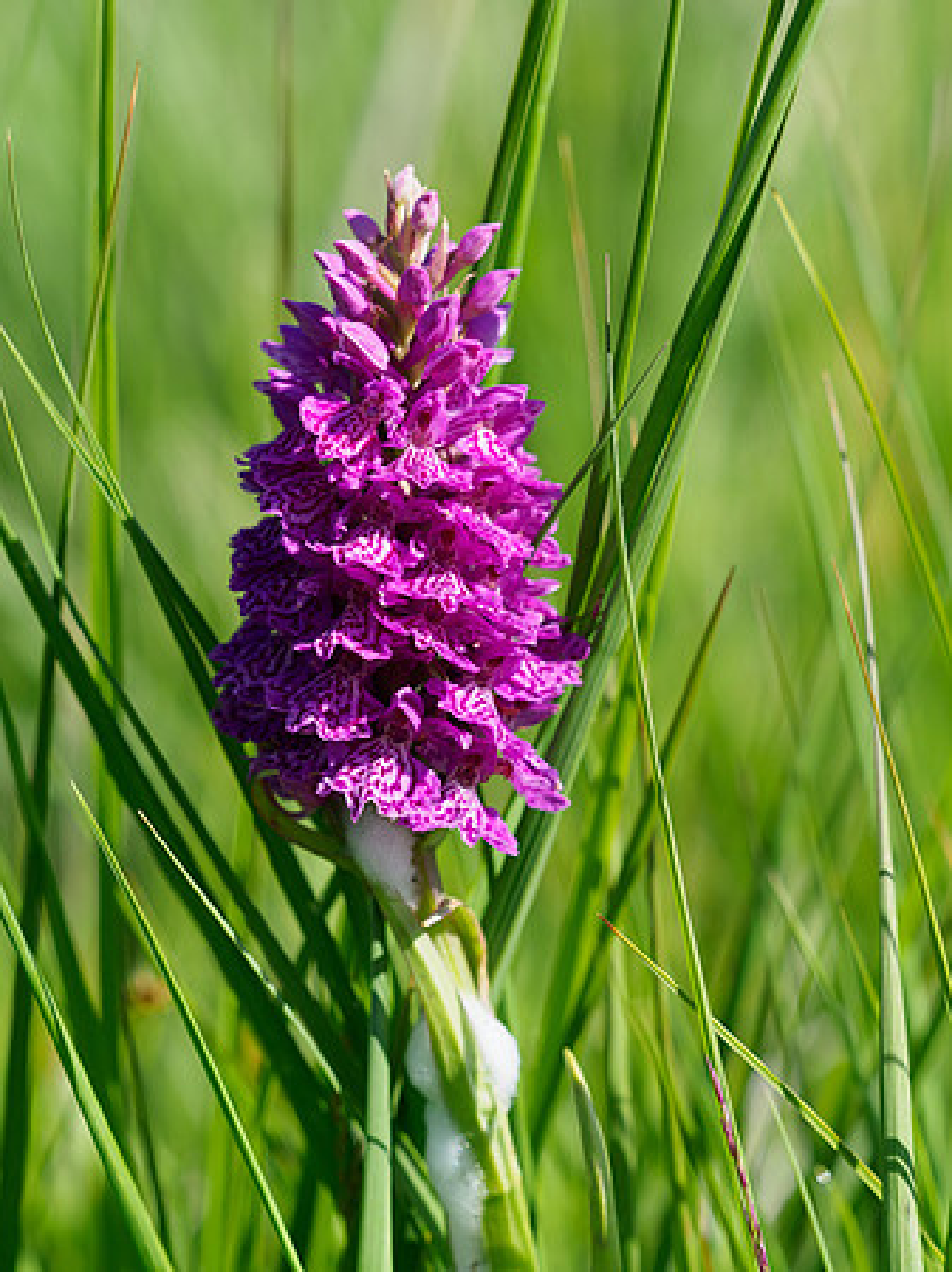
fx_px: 8442
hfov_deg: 6.5
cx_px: 476
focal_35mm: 230
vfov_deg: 8.6
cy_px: 636
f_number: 4
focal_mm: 115
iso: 200
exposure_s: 1/800
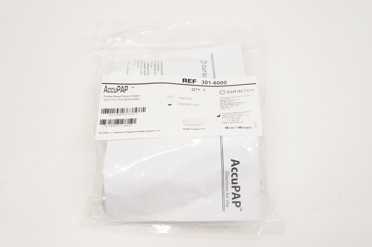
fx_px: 387
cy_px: 124
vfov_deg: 35.4
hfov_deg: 51.3
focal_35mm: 38
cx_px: 186
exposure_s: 1/100
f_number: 7.1
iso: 800
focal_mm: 25
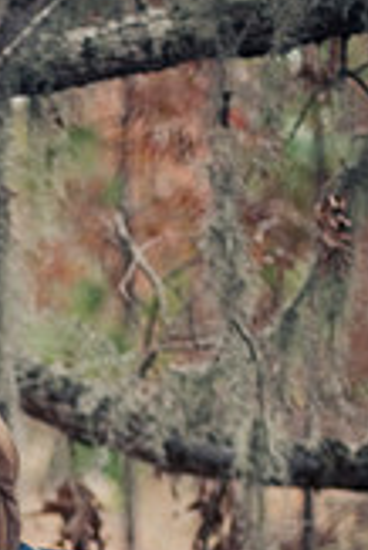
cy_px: 543
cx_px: -89
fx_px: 2111
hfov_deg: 9.8
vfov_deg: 14.6
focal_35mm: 138
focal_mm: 50
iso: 200
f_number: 1.4
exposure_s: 1/125
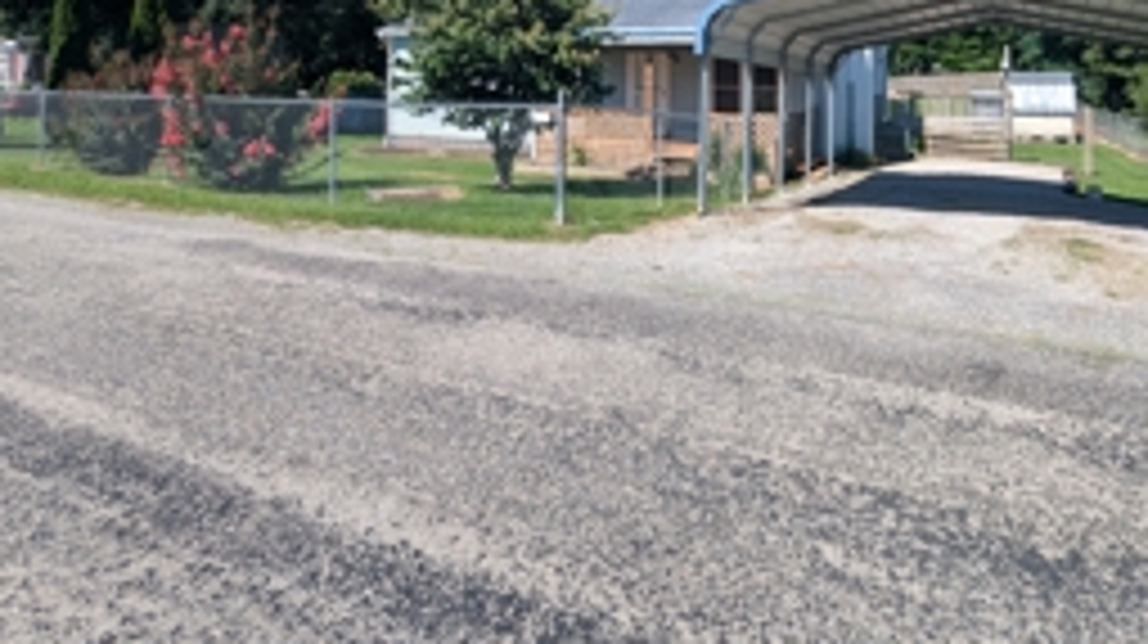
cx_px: 673
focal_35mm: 25
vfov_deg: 41.8
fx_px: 760
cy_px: 52
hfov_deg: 73.5
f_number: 2.2
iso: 49
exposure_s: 1/1136
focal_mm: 2.35
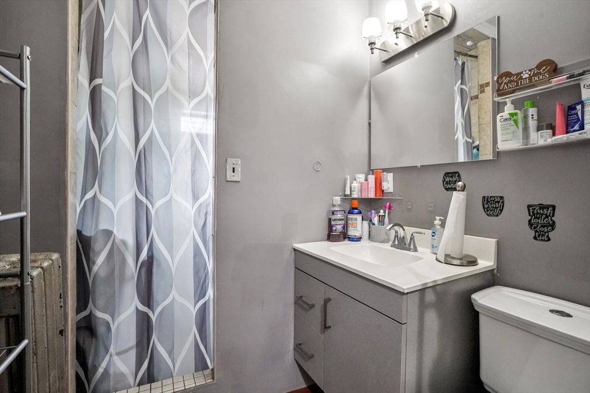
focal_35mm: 16
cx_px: 295
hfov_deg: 96.7
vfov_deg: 73.8
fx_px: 262
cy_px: 196
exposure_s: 1/30
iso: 4000
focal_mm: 16
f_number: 8
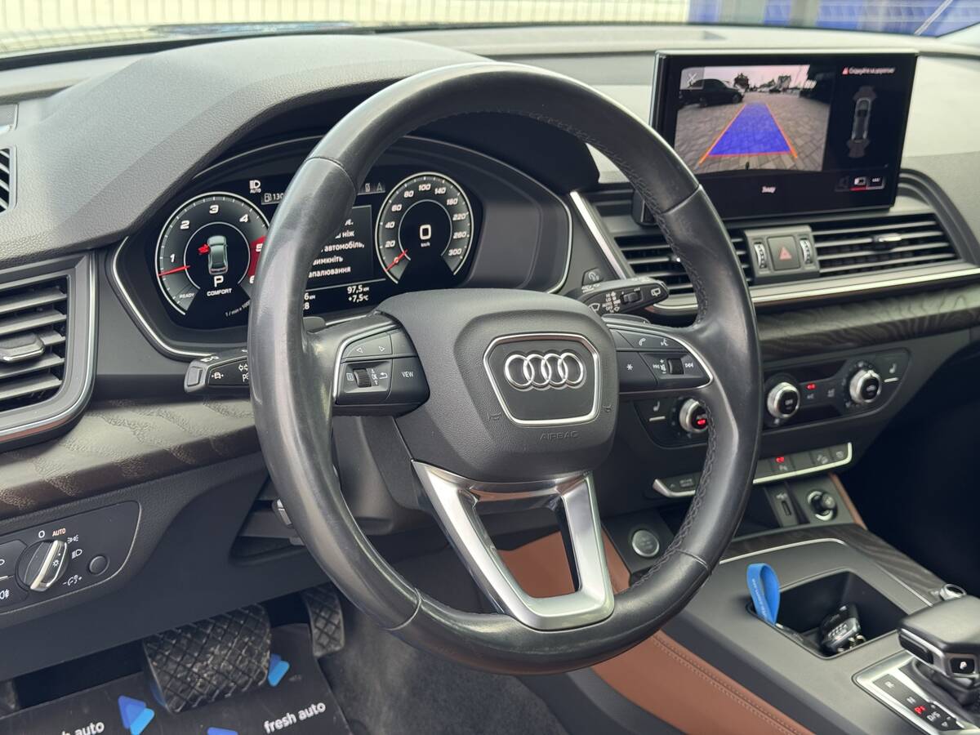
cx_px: 490
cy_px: 368
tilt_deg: -23.0
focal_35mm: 48
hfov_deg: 39.7
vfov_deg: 30.3
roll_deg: -3.0
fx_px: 1359
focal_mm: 6.76
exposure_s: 1/121
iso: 64
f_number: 1.78
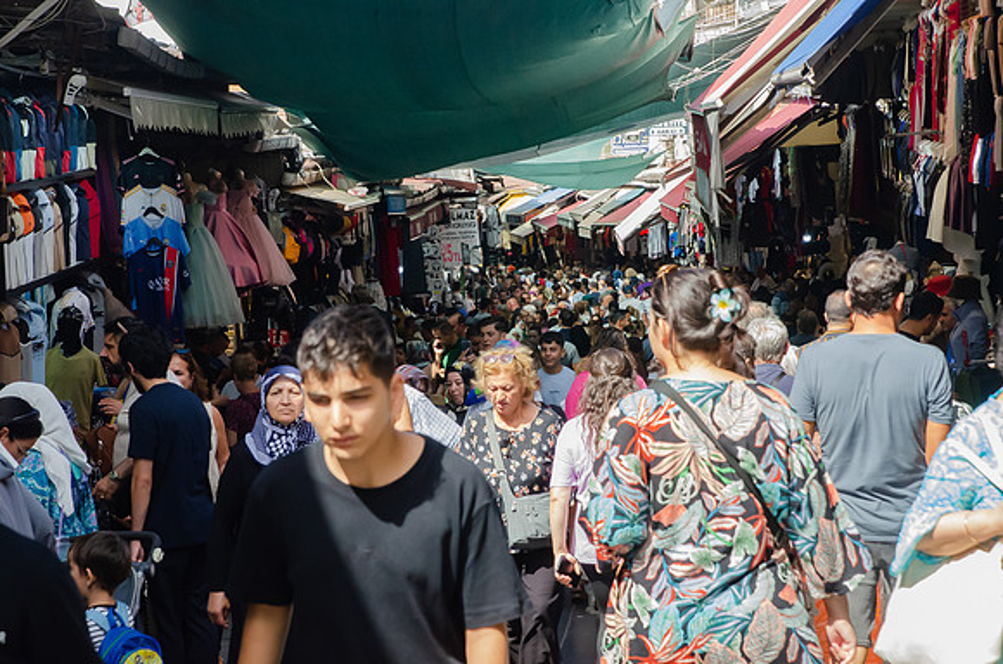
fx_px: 3127
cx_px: 502
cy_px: 332
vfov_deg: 12.1
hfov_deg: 18.2
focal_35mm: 112
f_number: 9
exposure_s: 1/1250
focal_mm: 75
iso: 2500
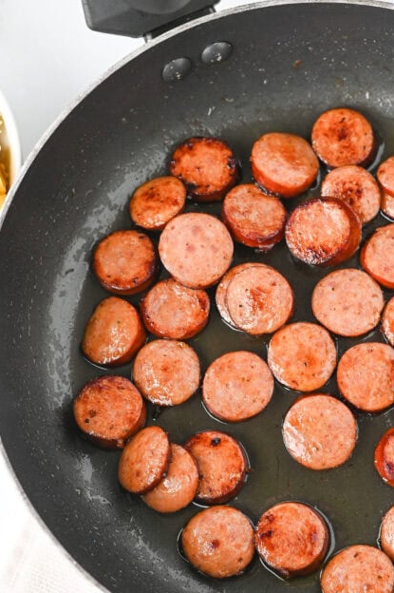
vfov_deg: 24.8
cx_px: 317
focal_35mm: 82
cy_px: 304
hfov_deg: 16.5
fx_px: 1348
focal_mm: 50
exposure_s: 1/100
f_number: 4
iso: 500
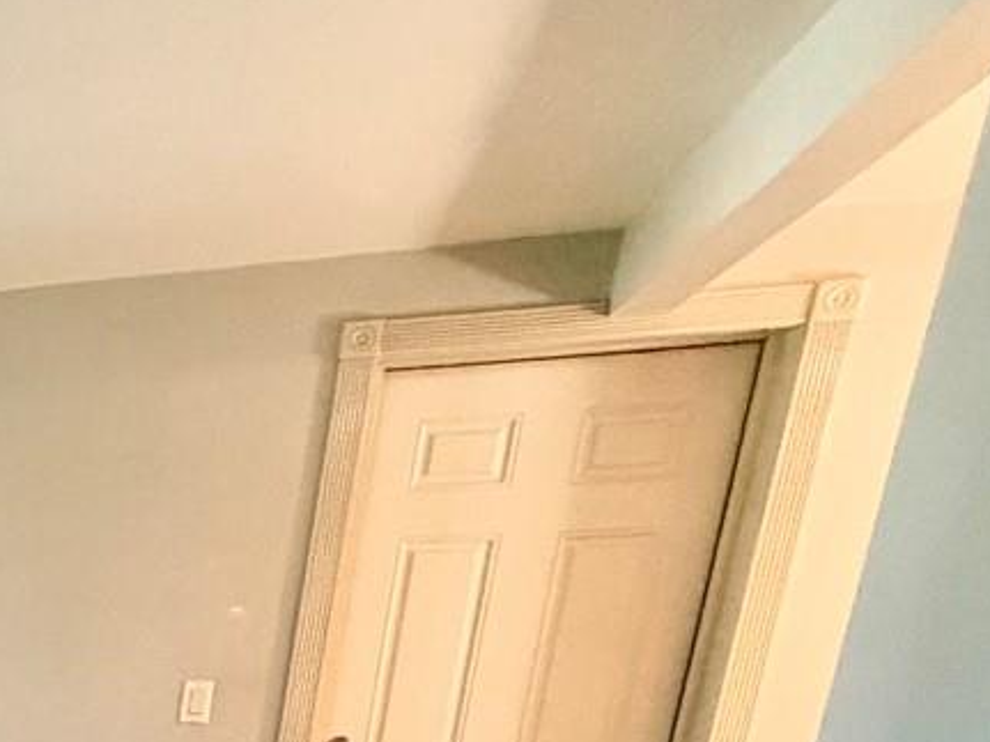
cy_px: 1107
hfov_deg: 26.1
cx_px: -526
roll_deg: +1.2
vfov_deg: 22.9
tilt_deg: -16.9
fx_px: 1487
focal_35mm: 52
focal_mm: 2.22
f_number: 2.2
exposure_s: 1/60
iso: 640
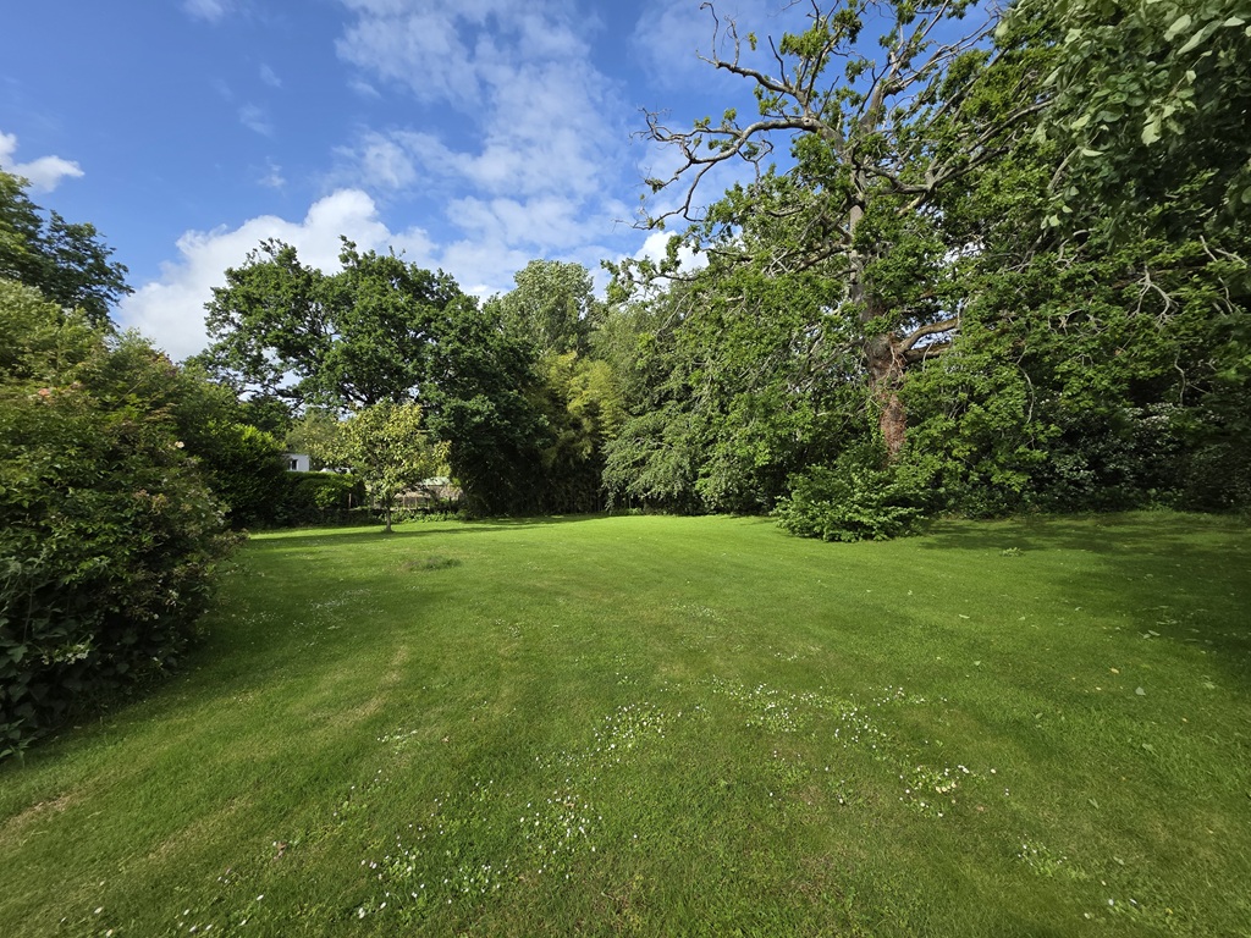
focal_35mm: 13
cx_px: 626
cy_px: 469
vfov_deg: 89.9
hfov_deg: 106.2
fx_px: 470
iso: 40
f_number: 1.9
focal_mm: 2.2
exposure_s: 1/1395
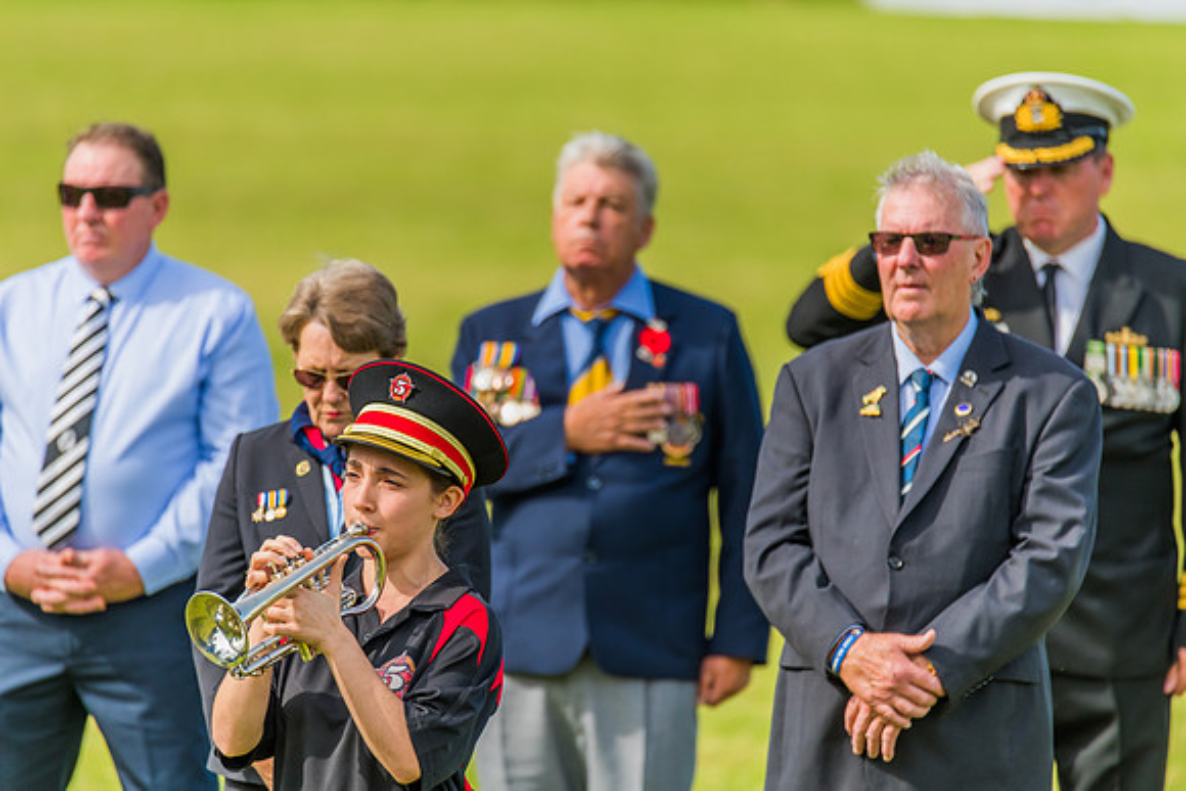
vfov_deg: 2.3
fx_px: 19770
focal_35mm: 600
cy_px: 396
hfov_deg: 3.4
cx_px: 593
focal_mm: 600
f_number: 6.3
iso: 640
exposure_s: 1/1000
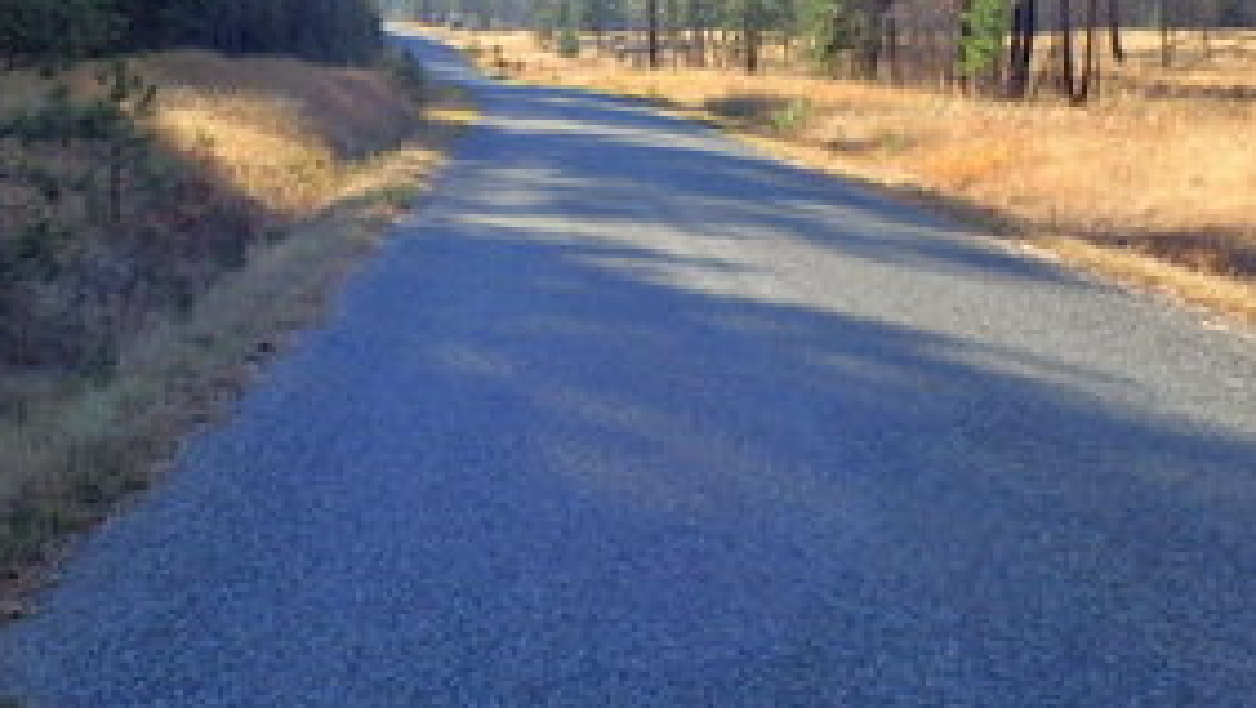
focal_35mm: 54
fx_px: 1799
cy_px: 167
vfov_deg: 22.0
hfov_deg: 37.9
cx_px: 392
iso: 125
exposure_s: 1/640
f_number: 3.9
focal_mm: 5
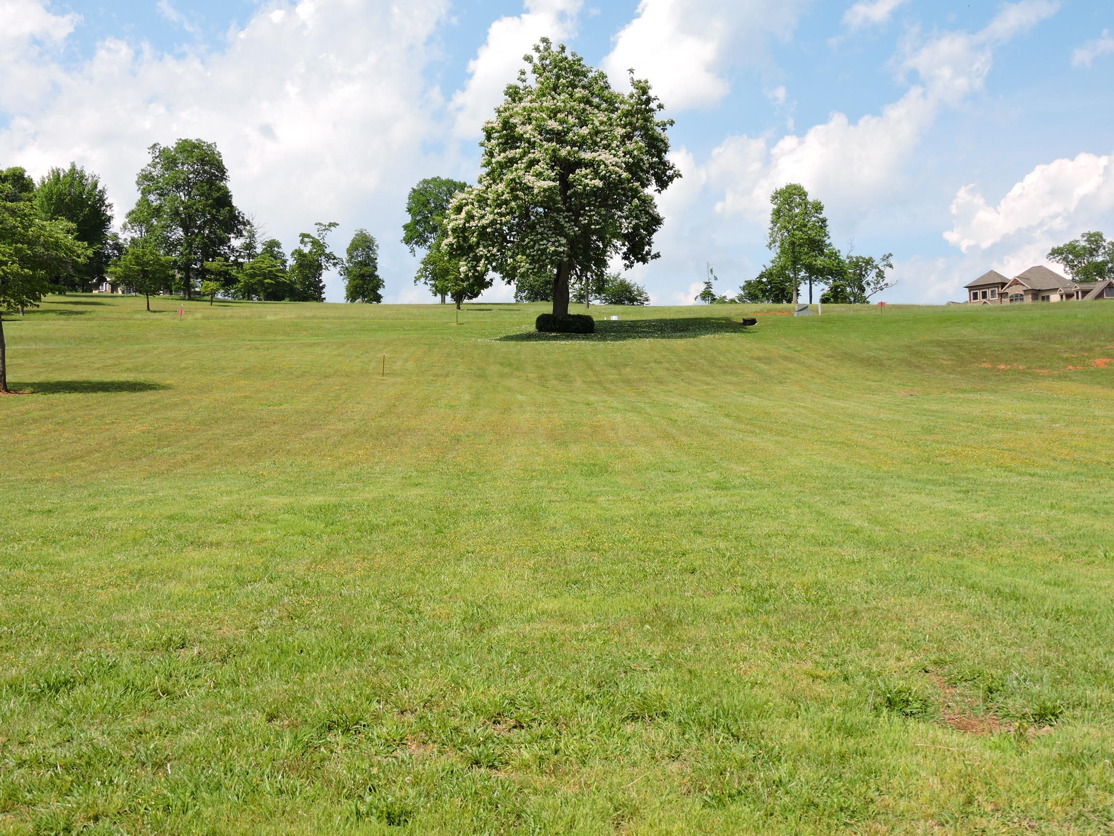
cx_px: 557
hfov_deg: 46.8
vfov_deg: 36.0
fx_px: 1287
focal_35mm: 40
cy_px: 418
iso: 100
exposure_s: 1/800
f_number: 3.8
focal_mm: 7.2
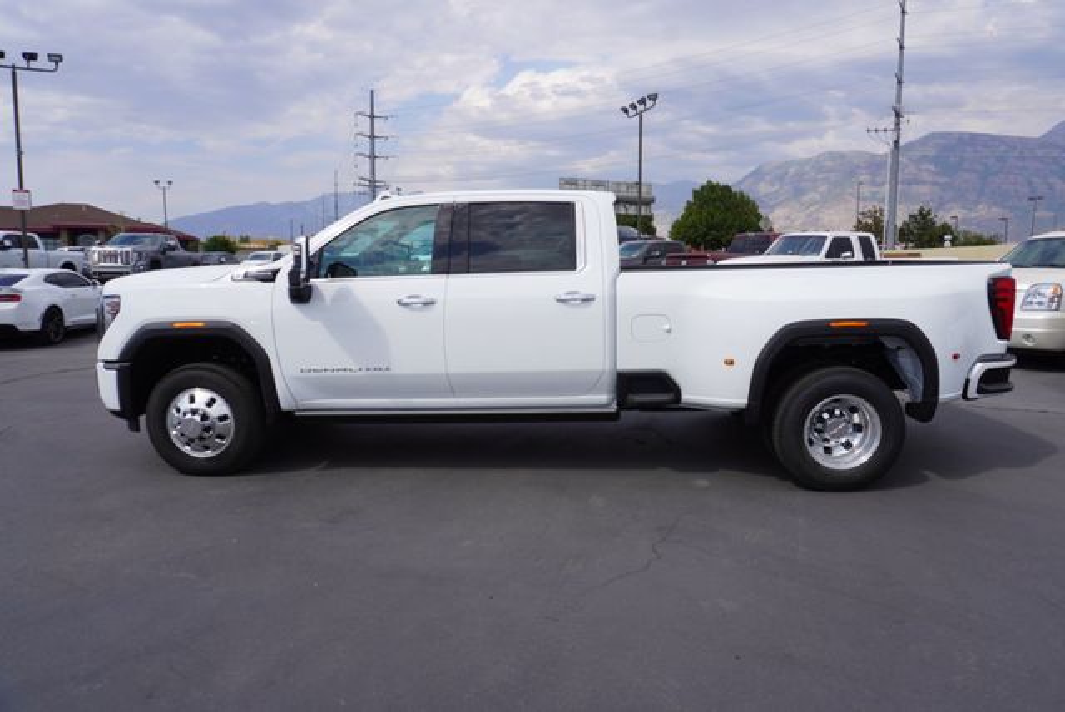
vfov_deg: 53.2
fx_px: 711
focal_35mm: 24
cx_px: 532
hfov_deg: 73.7
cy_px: 356
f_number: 10
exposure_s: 1/200
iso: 100
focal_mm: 16
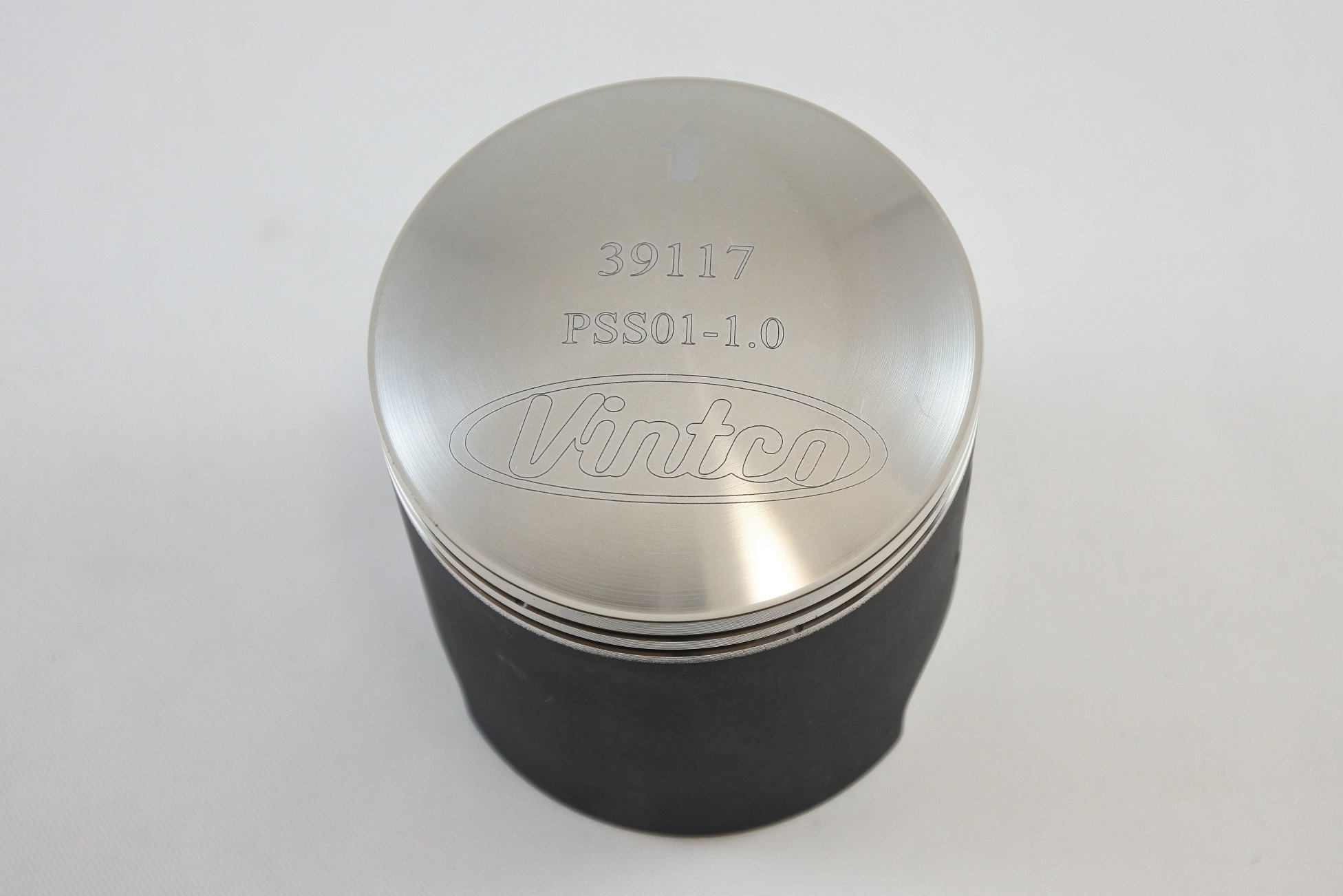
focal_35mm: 62
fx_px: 2313
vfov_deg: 21.9
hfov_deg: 32.4
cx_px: 672
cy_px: 448
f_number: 5
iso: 500
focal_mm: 23.1
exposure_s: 1/125
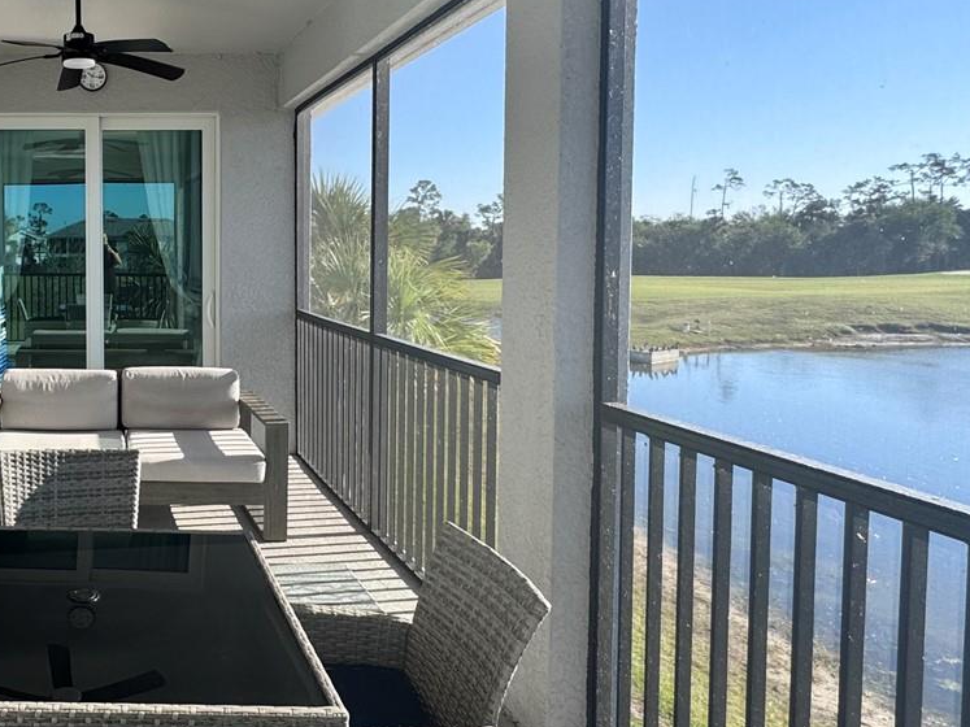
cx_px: 108
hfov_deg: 53.0
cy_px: 287
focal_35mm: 30
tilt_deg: -2.5
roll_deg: -0.1
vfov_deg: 46.5
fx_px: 841
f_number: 2.2
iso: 50
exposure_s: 1/620
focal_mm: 2.22
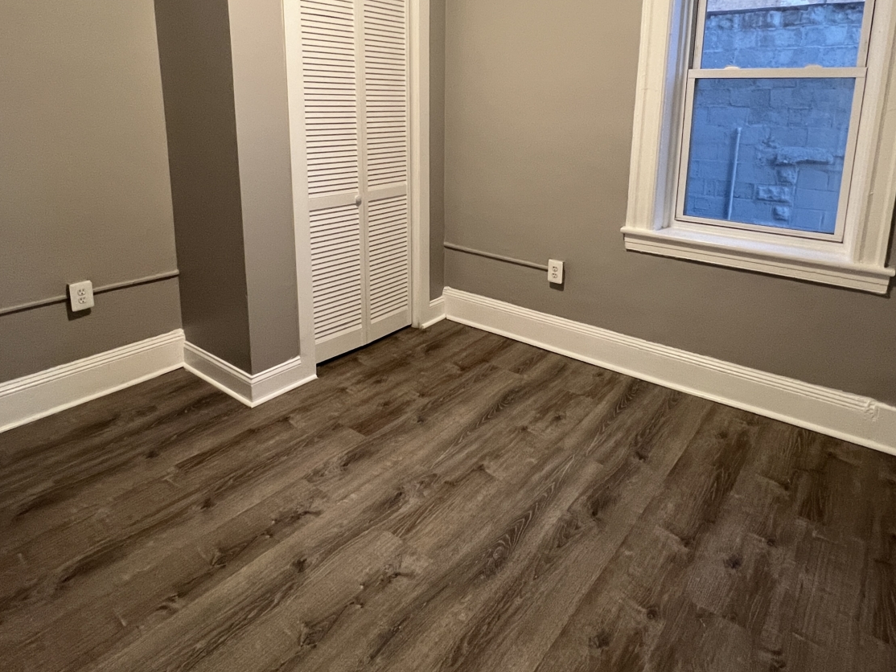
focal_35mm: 21
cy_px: 211
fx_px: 544
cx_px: 480
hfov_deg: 78.9
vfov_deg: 61.5
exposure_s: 1/60
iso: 320
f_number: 1.8
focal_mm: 1.57
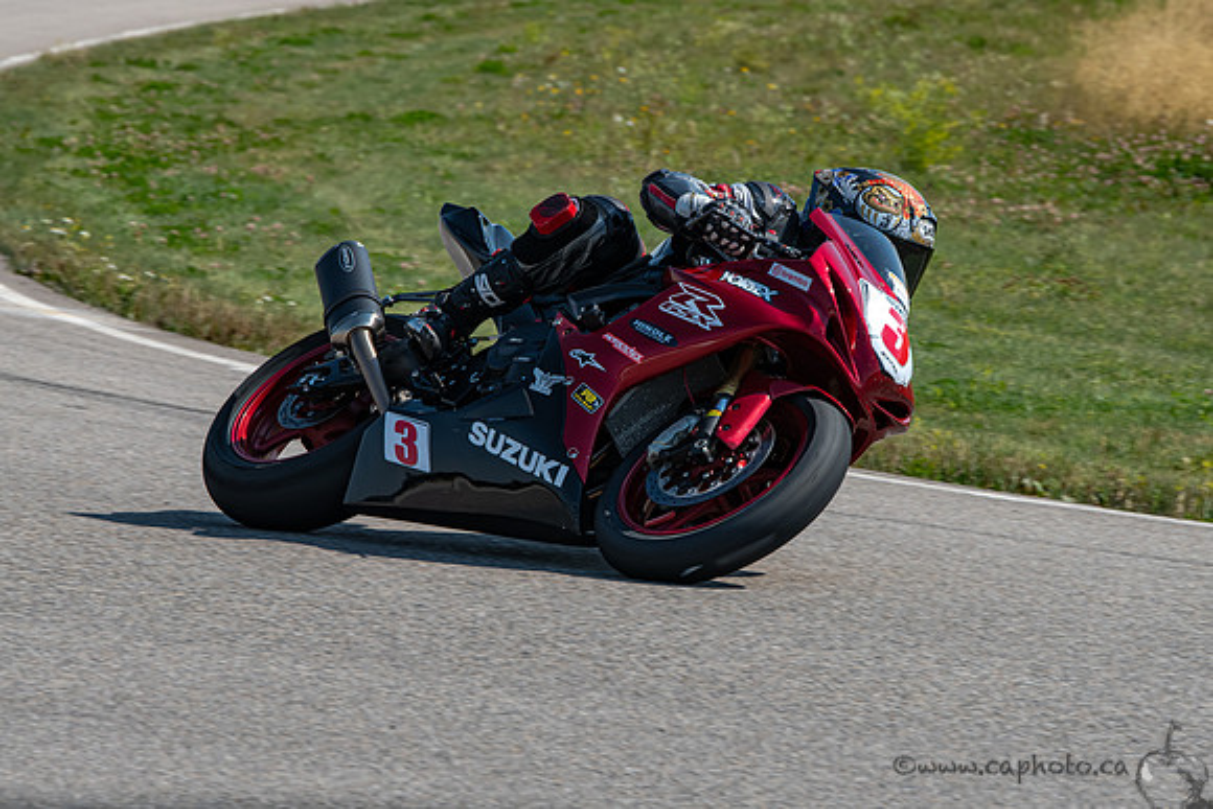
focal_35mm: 269
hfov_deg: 7.7
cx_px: 719
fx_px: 9061
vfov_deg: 5.1
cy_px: 403
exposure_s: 1/800
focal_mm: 200
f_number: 9
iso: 220
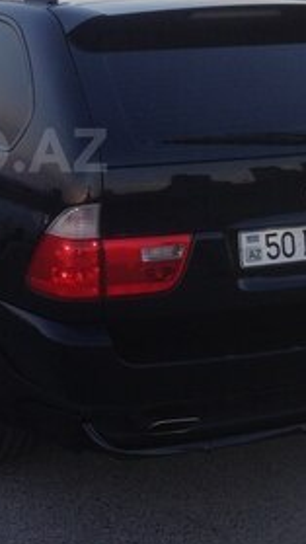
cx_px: -43
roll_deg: +0.1
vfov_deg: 32.3
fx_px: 923
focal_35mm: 64
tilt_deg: -9.0
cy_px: 150
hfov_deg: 18.0
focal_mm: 4.12
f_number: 2.4
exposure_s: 1/178
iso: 50
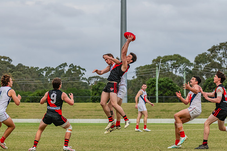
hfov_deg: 10.0
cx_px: 114
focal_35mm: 206
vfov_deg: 6.7
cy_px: 76
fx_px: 1301
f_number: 10
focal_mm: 195
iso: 800
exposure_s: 1/1250
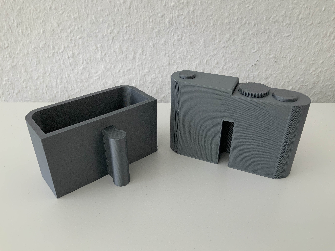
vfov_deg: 48.2
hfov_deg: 61.7
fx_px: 281
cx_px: 168
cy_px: 126
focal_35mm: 29
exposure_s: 1/120
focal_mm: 3
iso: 64
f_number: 1.8
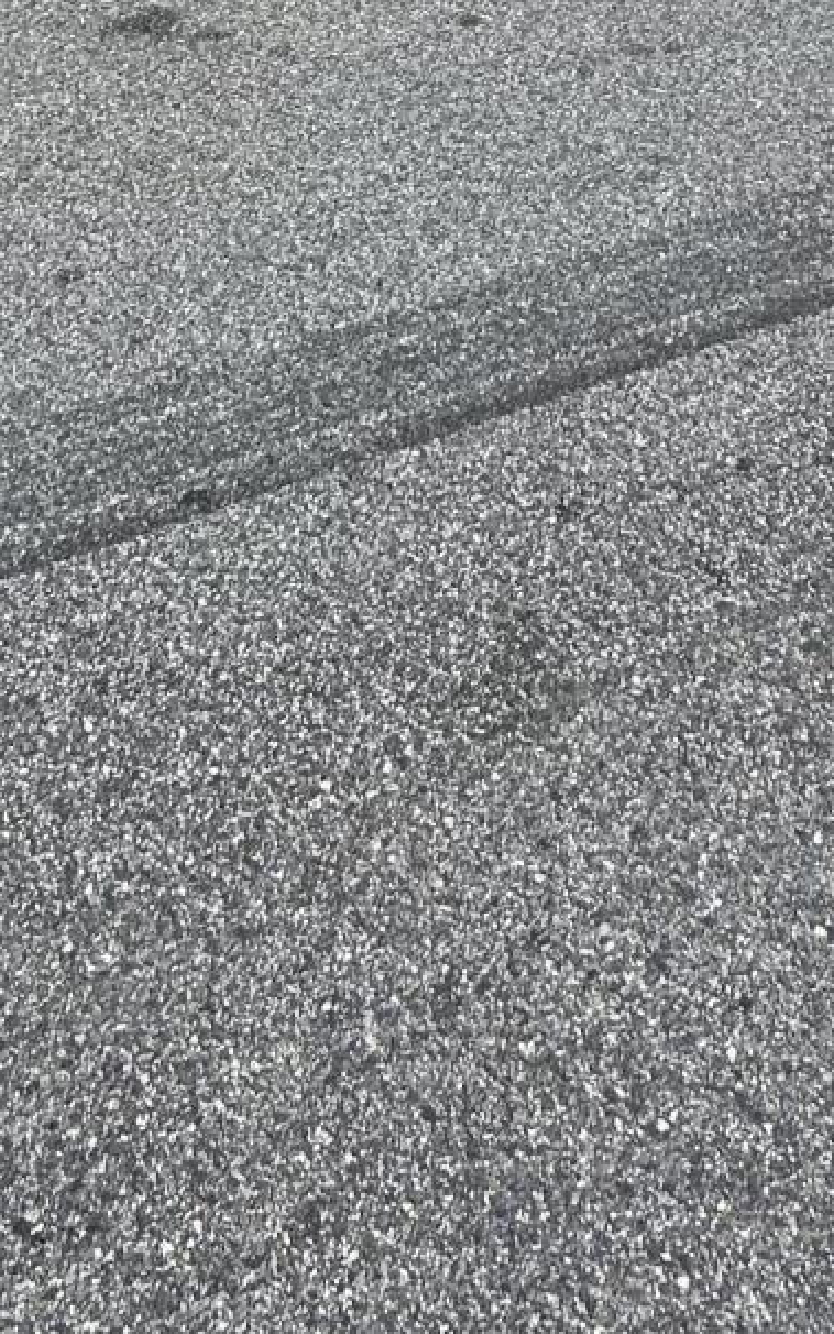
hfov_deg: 26.3
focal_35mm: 49
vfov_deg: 30.0
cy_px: -513
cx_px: 308
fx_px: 1781
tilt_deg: -14.2
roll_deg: +2.0
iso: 40
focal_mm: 2.22
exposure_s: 1/433
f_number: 2.2
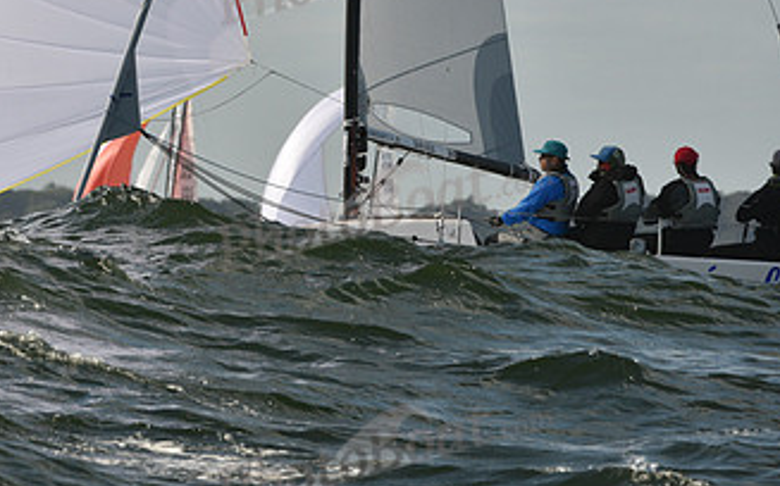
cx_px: 95
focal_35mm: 723
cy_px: 120
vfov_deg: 1.8
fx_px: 15361
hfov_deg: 2.9
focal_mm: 400
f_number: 9
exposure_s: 1/1250
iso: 320
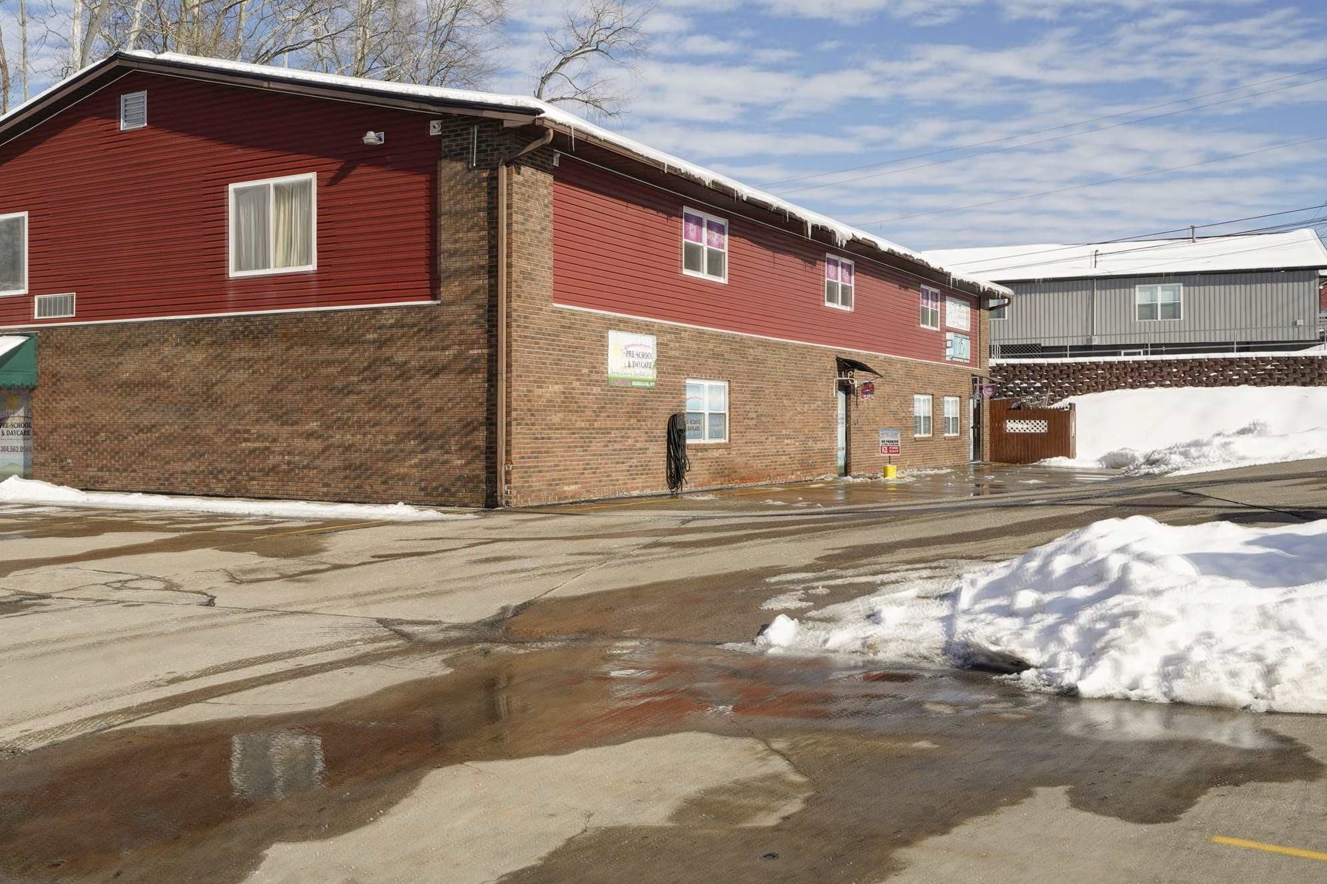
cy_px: 409
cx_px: 416
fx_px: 1364
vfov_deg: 35.9
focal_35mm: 37
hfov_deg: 50.7
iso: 500
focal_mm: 24
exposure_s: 1/500
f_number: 14
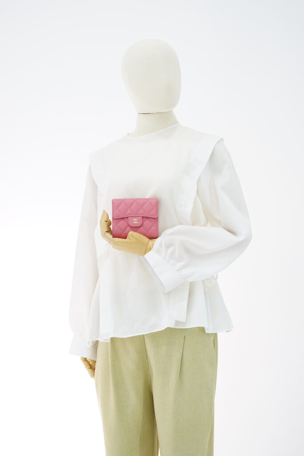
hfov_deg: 27.0
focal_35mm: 50
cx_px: 152
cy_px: 228
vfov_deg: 39.6
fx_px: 633
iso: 800
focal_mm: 50
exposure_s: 1/13
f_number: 6.3
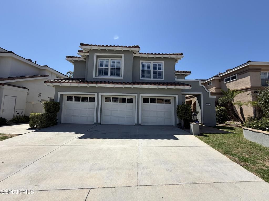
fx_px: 109
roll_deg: -1.2
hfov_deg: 102.1
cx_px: 134
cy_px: 100
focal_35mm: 14
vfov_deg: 85.7
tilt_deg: +5.5
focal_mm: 2.22
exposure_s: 1/955
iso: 20
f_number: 2.2
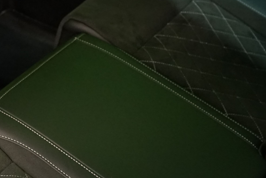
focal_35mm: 91
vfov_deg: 15.0
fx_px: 672
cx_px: -48
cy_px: 120
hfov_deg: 21.0
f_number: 5
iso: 3200
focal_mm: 30
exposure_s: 1/20
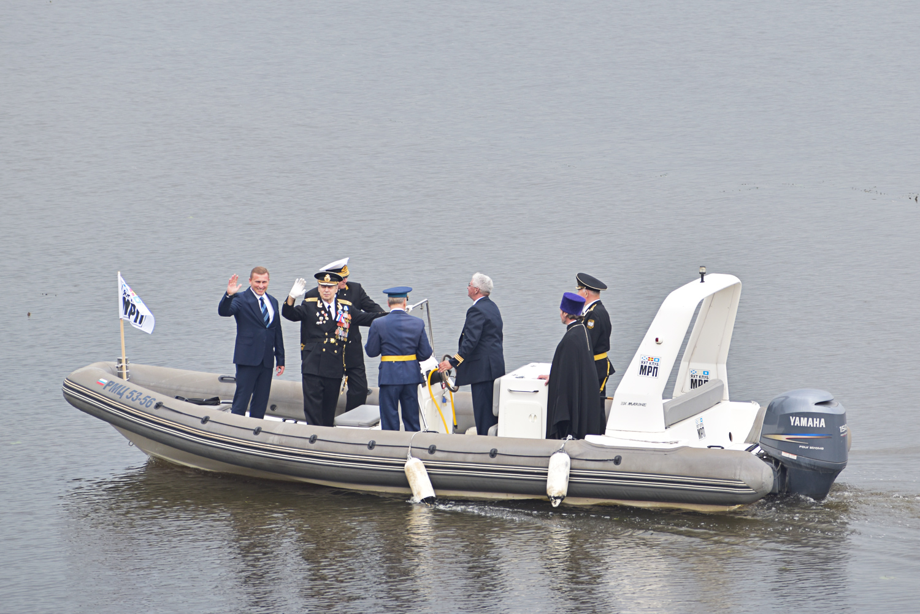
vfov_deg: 5.0
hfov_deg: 7.4
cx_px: 460
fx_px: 7091
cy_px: 307
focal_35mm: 278
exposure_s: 1/200
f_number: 7.1
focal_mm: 185
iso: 160
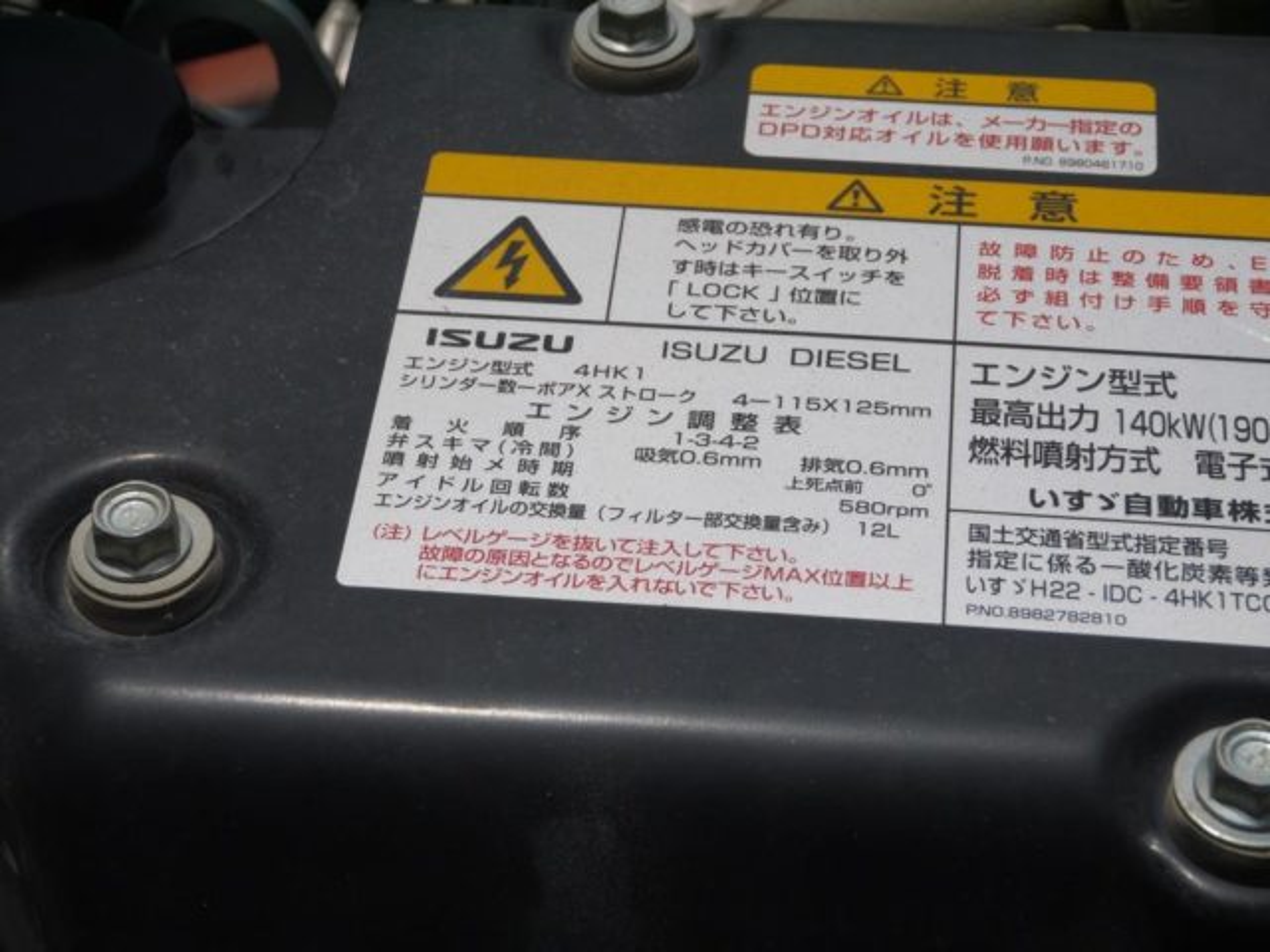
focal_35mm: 84
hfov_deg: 23.3
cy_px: 476
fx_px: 3082
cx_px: 635
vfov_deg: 17.6
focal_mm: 42
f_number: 11
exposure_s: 1/640
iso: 160
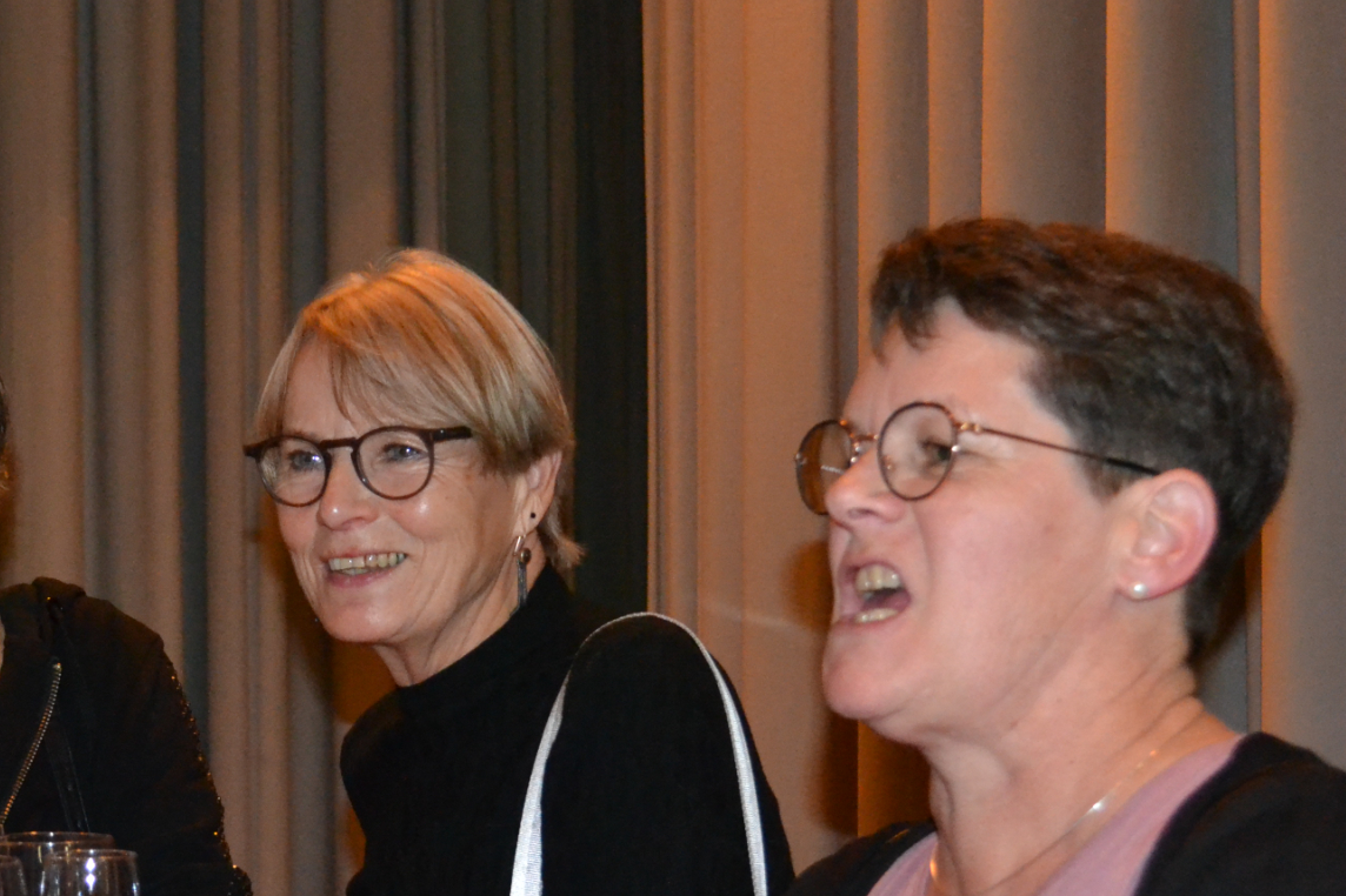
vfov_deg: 17.5
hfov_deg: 25.9
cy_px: 574
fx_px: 2911
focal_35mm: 78
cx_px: 454
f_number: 4.5
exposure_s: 1/60
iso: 3200
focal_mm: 29
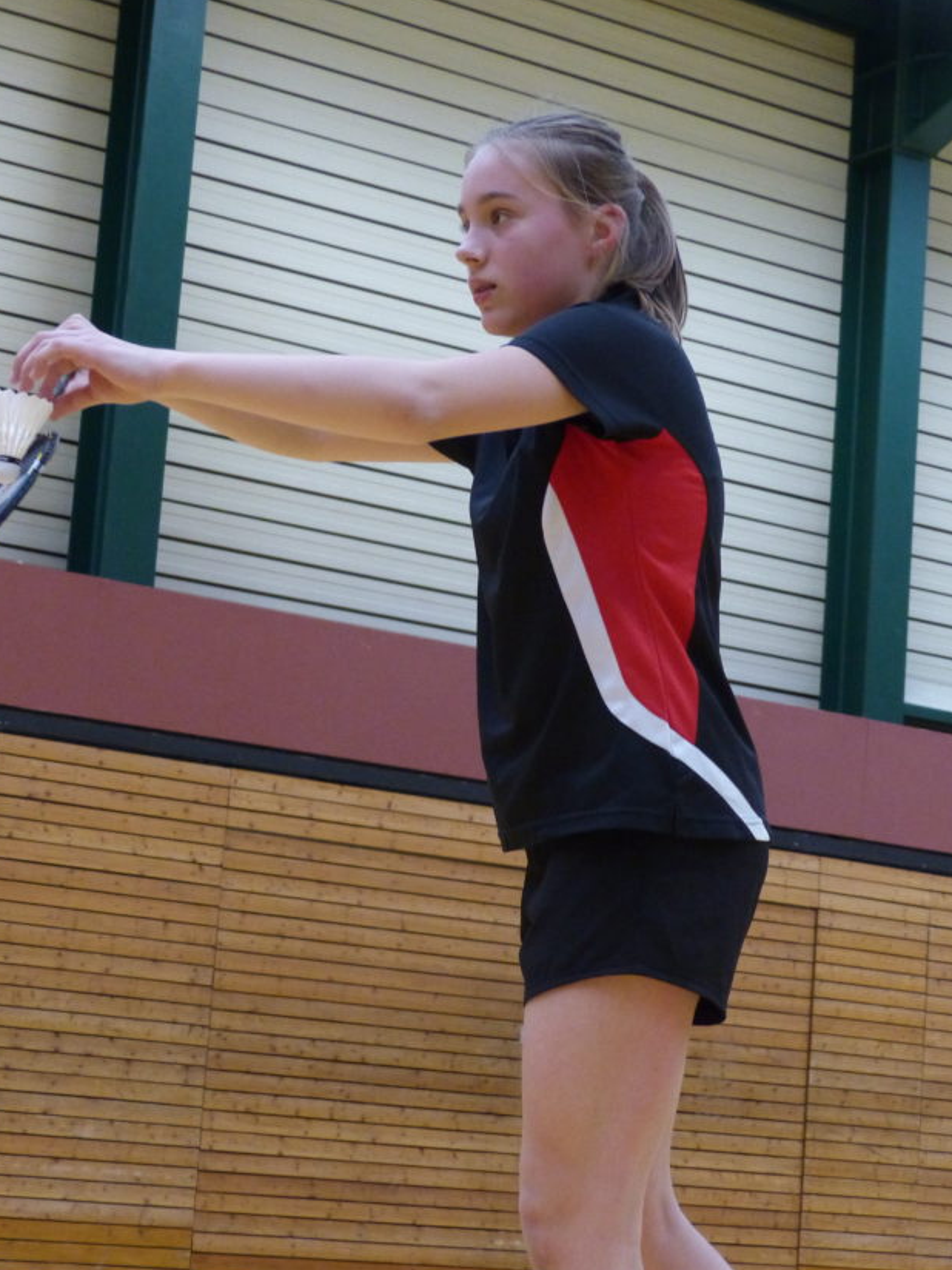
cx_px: 473
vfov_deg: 23.8
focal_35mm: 82
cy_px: 707
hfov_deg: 18.0
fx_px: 3007
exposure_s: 1/125
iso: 500
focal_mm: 11.9
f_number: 2.8
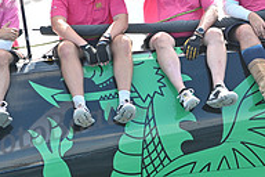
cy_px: 38
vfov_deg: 4.8
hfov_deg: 7.2
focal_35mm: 287
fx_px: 2112
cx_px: 226
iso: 250
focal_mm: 95
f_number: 4
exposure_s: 1/1250
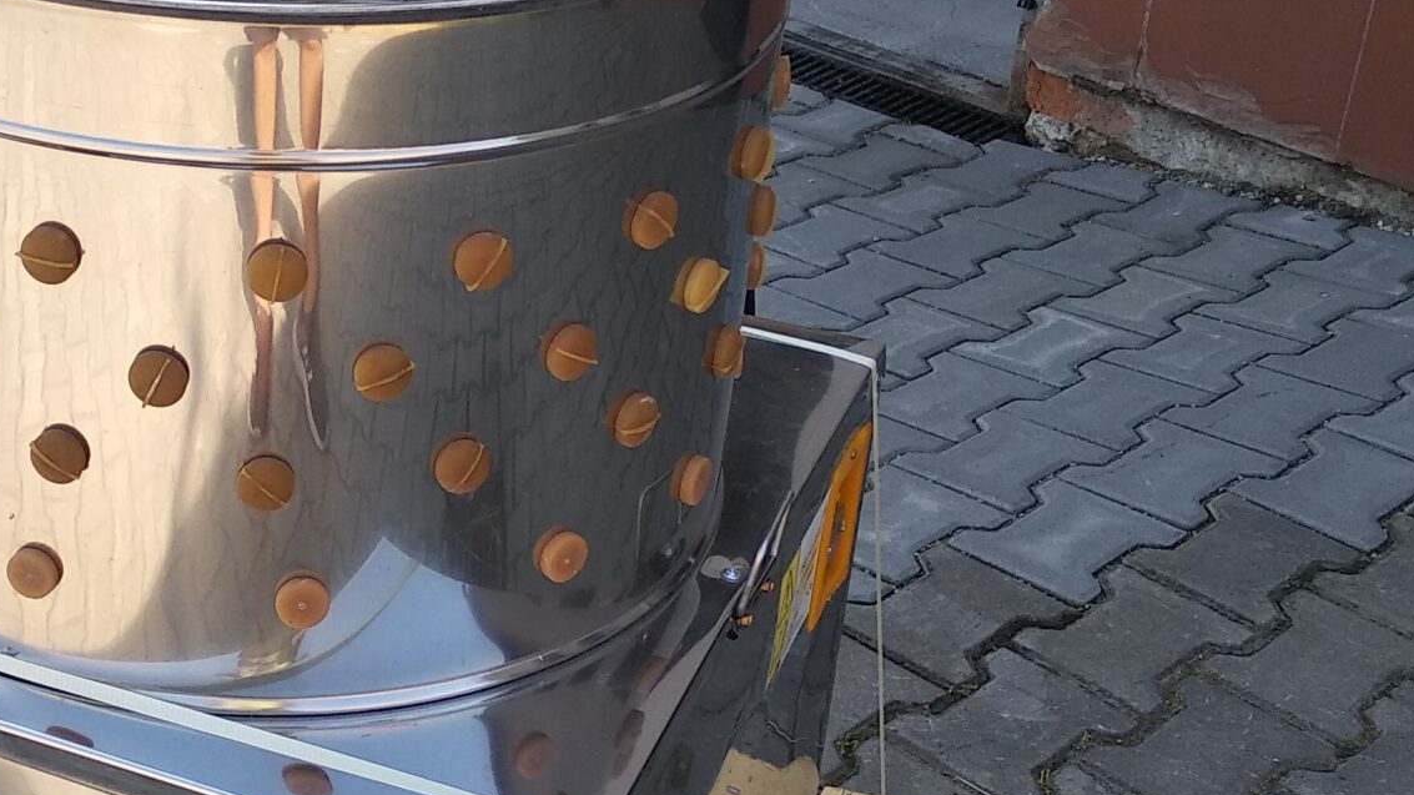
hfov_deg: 32.0
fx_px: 2399
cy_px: 411
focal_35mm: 64
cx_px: 282
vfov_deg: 18.8
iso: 100
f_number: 2.2
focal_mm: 3.81
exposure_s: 1/304
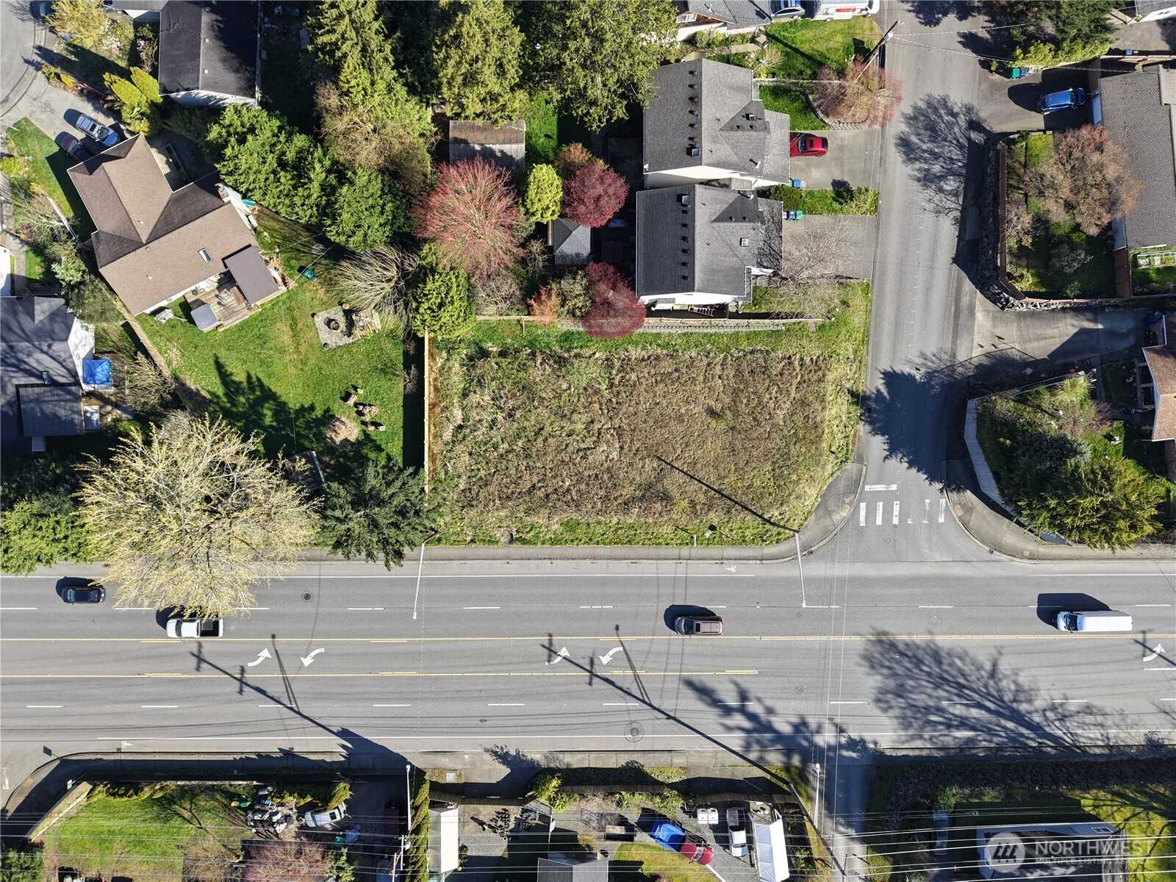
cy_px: 441
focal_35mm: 24
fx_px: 815
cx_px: 588
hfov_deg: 71.6
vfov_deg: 56.8
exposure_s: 1/1600
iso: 180
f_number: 1.8
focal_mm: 8.67
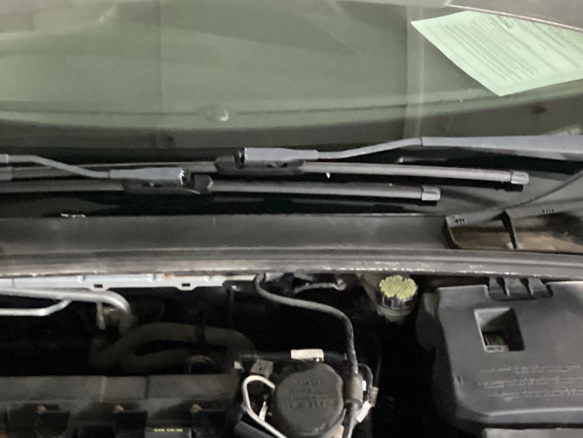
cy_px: 470
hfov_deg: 28.9
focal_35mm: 67
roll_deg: +1.9
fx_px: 1129
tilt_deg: -40.5
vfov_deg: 21.0
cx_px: 228
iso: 640
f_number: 2.4
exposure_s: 1/20
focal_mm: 3.3
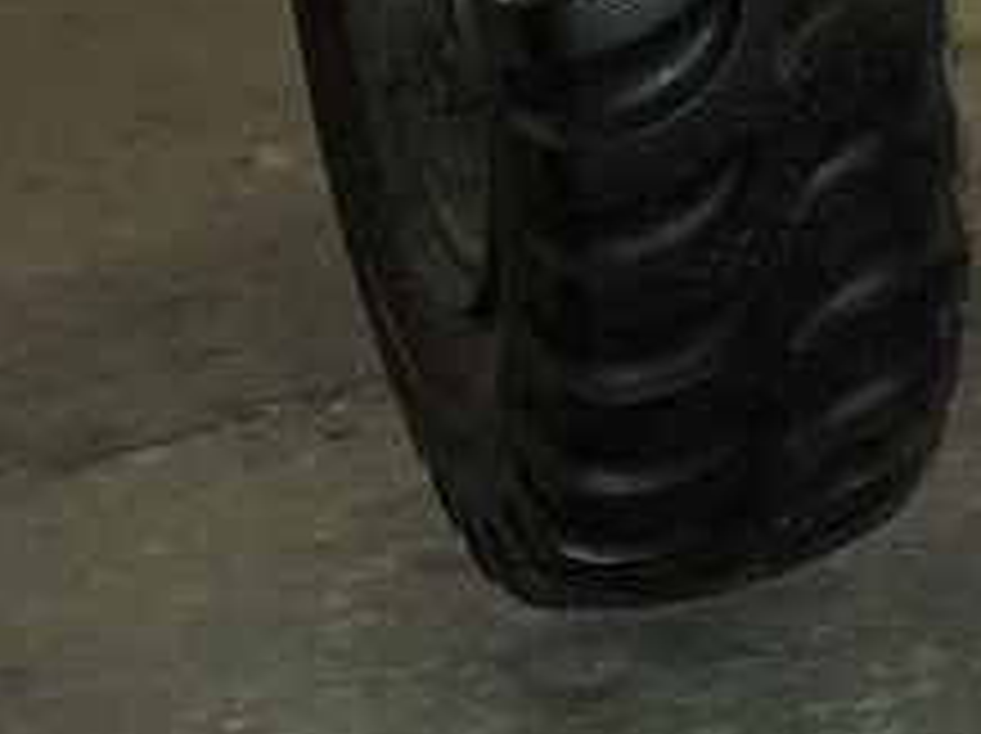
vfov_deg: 8.4
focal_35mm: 167
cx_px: 2484
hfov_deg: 10.1
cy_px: -709
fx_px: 4727
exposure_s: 1/30
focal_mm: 6
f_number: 3.2
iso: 200
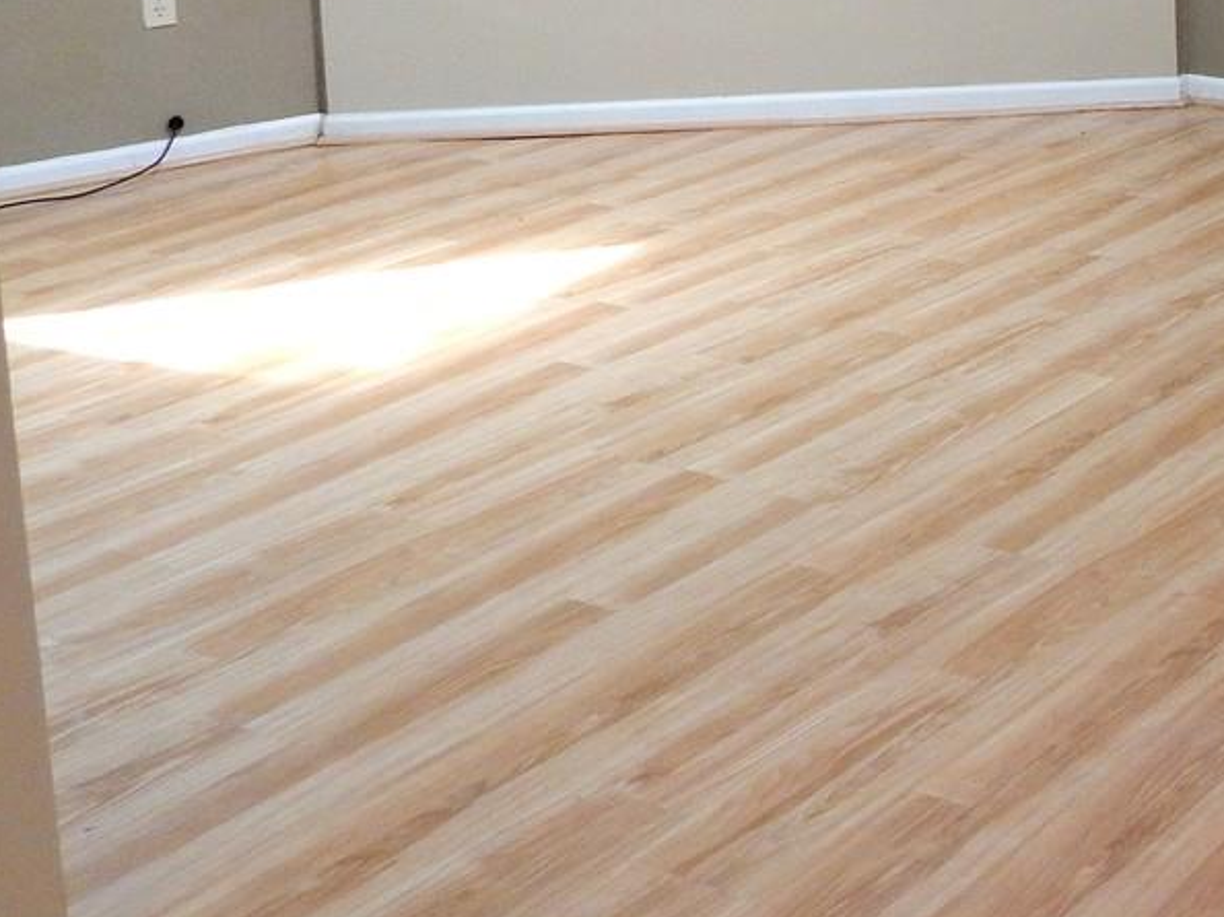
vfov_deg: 22.2
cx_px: 1570
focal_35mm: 62
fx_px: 2191
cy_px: -115
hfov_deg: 26.6
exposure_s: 1/30
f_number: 3
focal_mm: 4
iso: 250
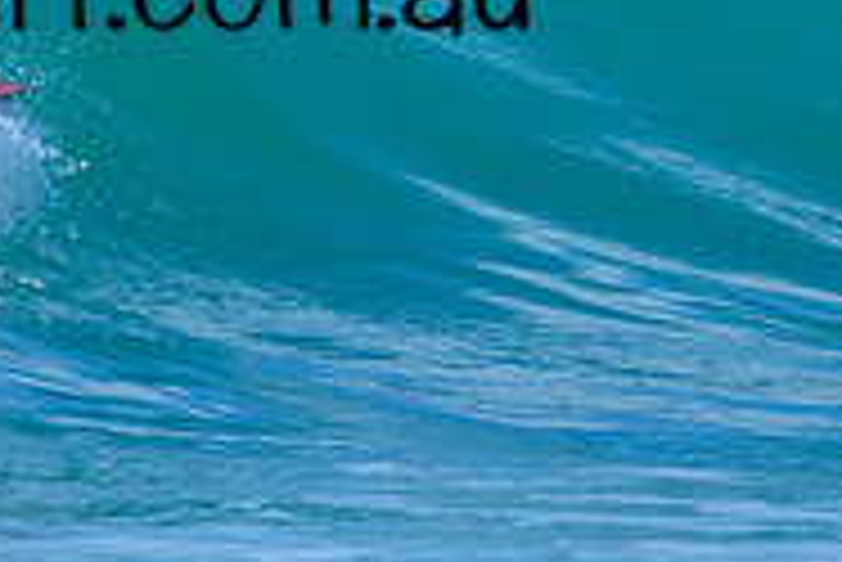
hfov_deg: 0.6
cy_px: -210
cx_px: 47
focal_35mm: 3408
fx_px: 79769
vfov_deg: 0.4
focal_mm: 800
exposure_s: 1/2000
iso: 320
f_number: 6.3
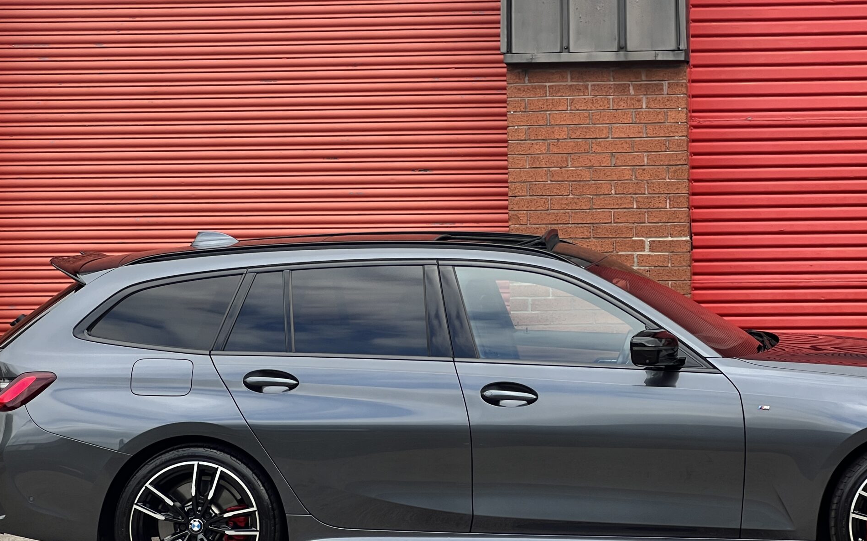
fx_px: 2599
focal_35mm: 110
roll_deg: +0.6
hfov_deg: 18.9
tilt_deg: +3.9
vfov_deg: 11.9
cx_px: 538
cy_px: 187
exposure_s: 1/282
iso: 32
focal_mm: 9
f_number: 2.8
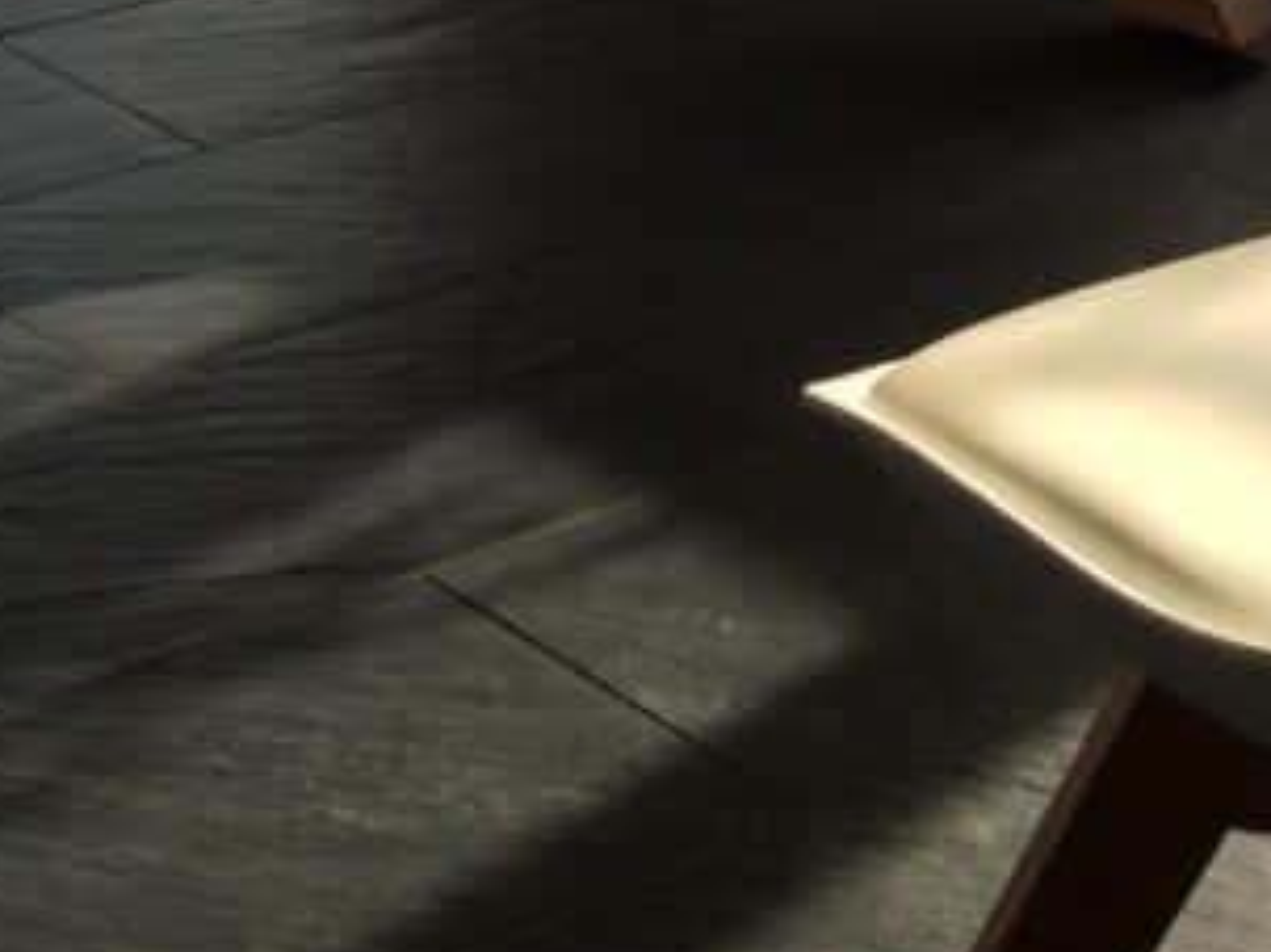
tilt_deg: -11.2
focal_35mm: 98
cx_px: -96
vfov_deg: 14.0
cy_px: -533
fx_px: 3597
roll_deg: +0.1
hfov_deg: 19.3
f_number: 2.2
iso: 32
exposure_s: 1/446
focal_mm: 4.15
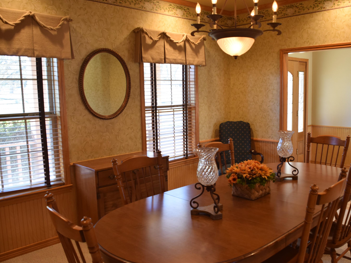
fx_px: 335
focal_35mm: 33
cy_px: 130
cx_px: 198
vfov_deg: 42.9
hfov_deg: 55.2
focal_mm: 20
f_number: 4
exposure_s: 1/60
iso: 500
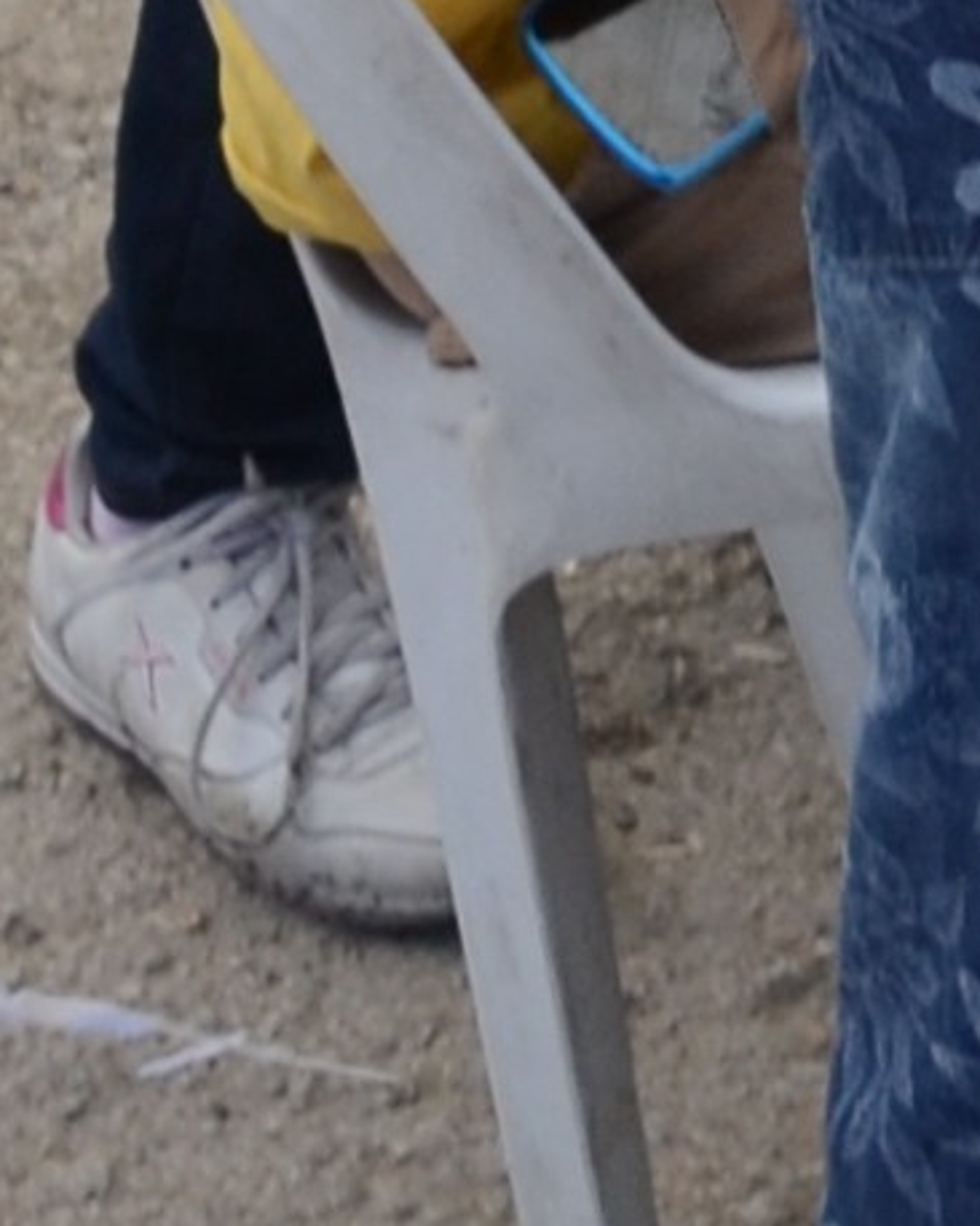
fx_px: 9251
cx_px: 2755
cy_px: -2064
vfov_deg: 7.0
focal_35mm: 255
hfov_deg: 5.7
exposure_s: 1/250
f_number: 8
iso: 200
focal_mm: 18
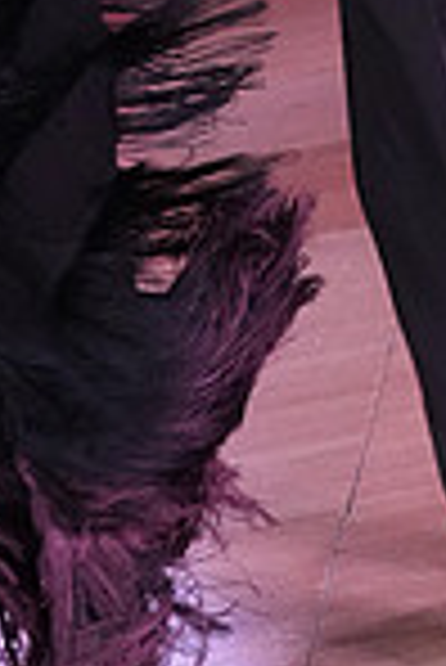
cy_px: -351
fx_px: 5005
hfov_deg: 5.1
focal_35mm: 270
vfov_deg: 7.5
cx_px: 115
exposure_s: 1/320
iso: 8000
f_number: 7.1
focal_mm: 46
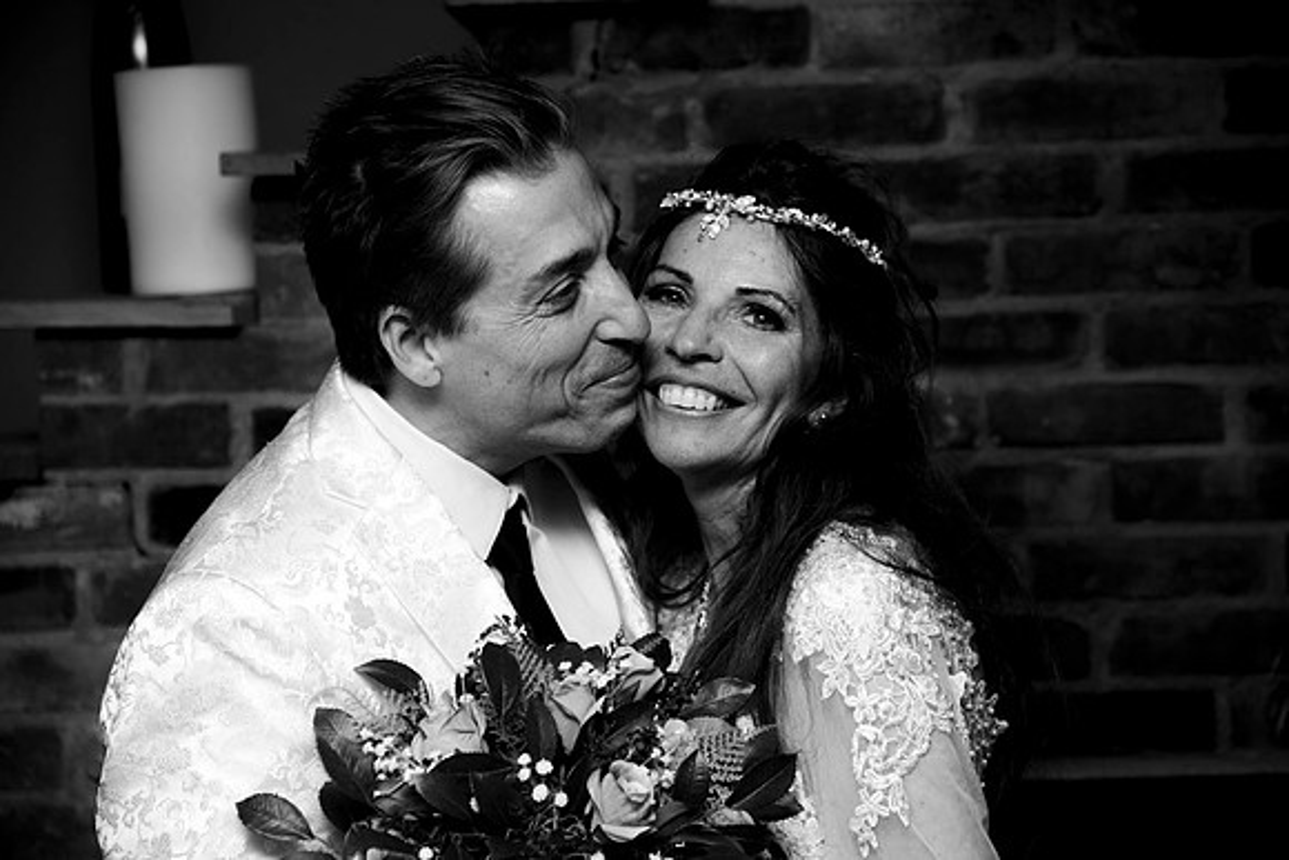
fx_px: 3402
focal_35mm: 95
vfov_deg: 14.4
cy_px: 430
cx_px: 644
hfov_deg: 21.5
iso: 100
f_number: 4.5
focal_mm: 95
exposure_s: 1/200
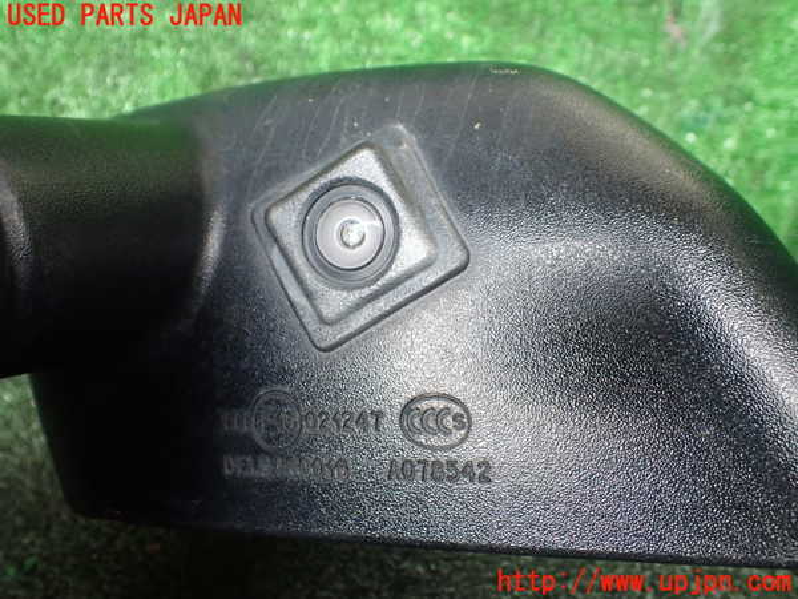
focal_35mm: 30
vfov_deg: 46.8
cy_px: 300
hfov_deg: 60.0
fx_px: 692
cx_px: 399
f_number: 2.3
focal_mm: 5.4
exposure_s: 1/80
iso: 800
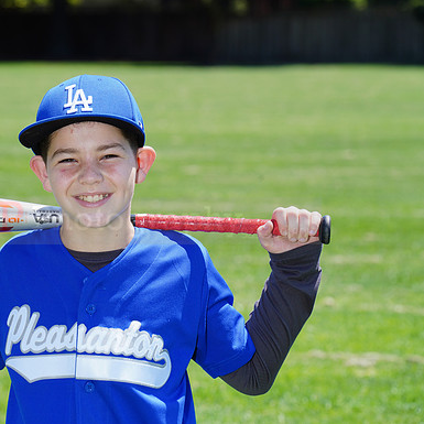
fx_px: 3035
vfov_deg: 8.0
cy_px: 212
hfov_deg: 8.0
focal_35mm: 219
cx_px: 108
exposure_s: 1/200
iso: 125
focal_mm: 171
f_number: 9
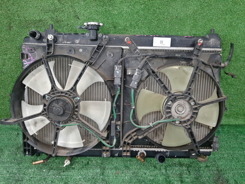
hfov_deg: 67.3
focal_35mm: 26
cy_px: 92
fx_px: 184
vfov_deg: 53.1
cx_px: 122
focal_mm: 3.93
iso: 200
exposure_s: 1/25
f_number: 1.7
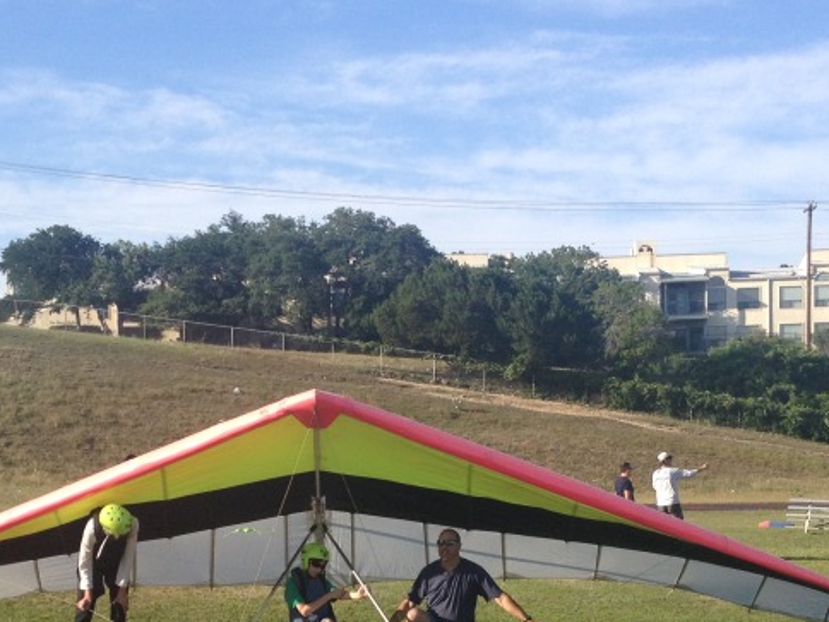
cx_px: 396
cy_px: 552
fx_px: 1772
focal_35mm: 74
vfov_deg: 19.6
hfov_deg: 26.3
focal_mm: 4.28
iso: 50
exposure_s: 1/1284
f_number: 2.4
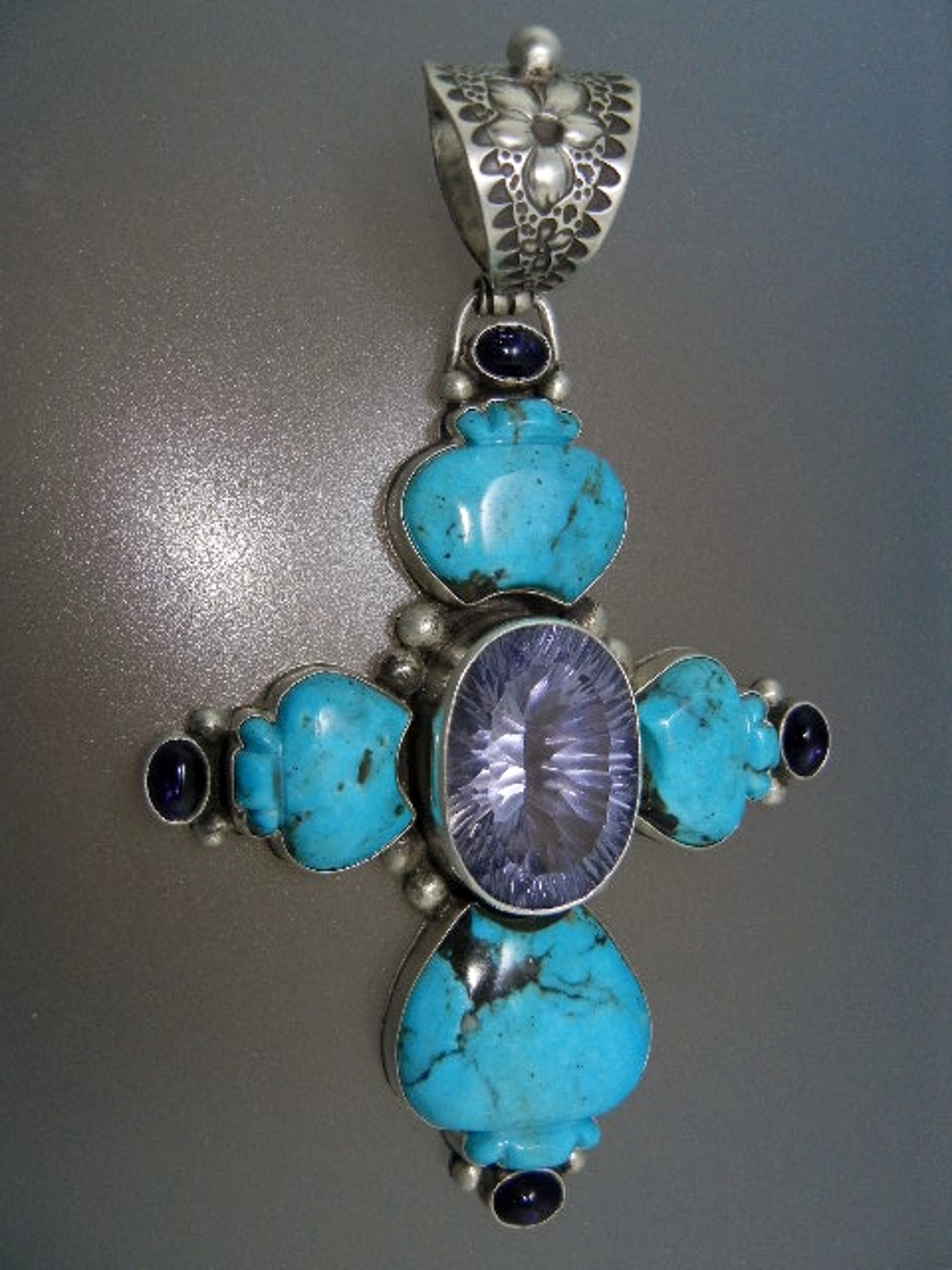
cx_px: 476
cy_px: 635
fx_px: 1247
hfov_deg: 41.8
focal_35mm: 34
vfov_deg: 54.0
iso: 402
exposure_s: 1/30
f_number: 7.2
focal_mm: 6.2
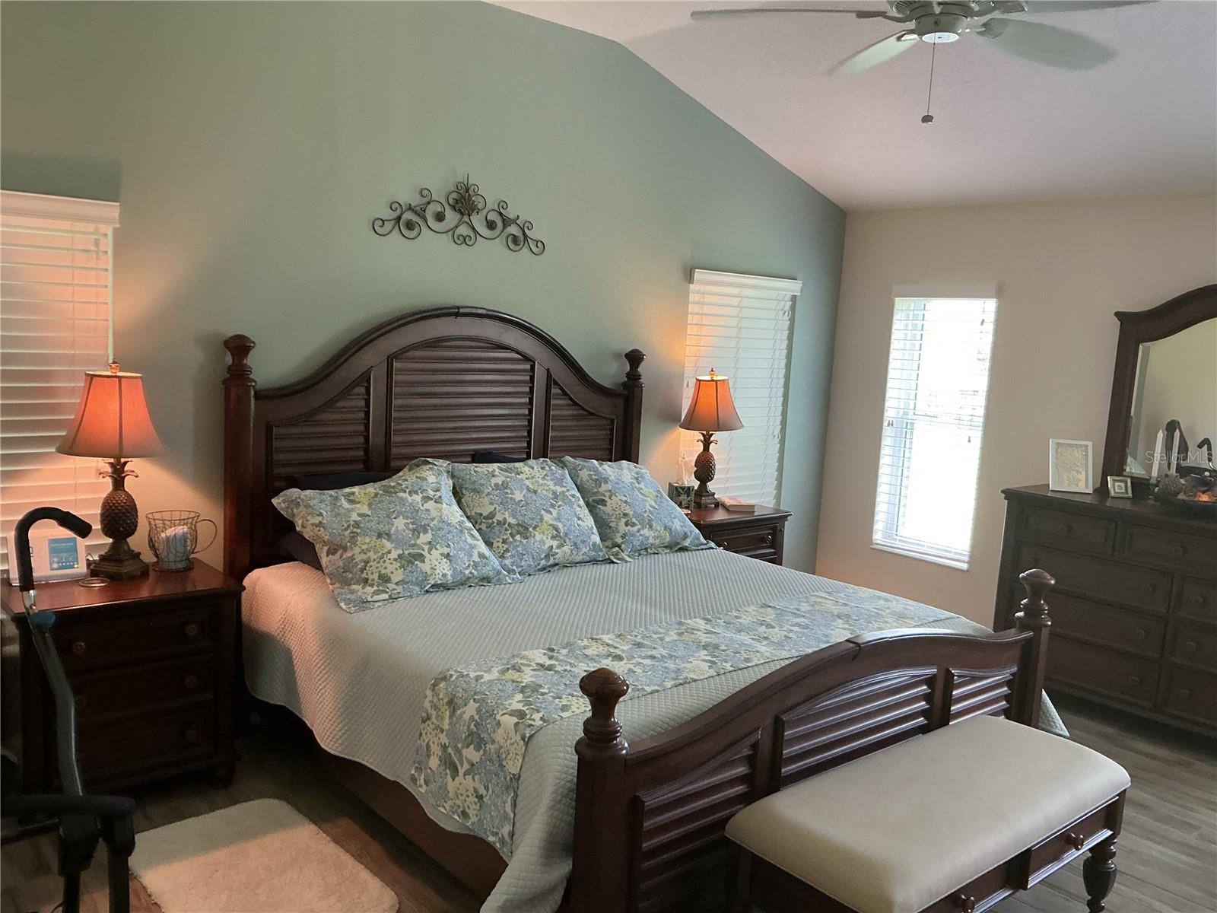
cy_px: 456
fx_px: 1020
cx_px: 608
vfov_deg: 48.2
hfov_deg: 61.7
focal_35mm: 29
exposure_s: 1/60
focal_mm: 3
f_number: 1.8
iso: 160
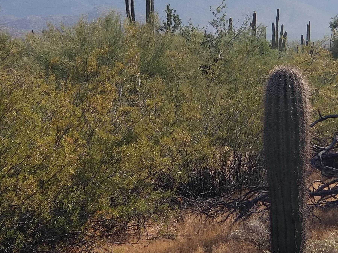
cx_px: 189
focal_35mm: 87
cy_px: 77
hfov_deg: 22.5
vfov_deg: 16.9
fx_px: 850
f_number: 2.4
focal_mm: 6
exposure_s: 1/1006
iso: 25
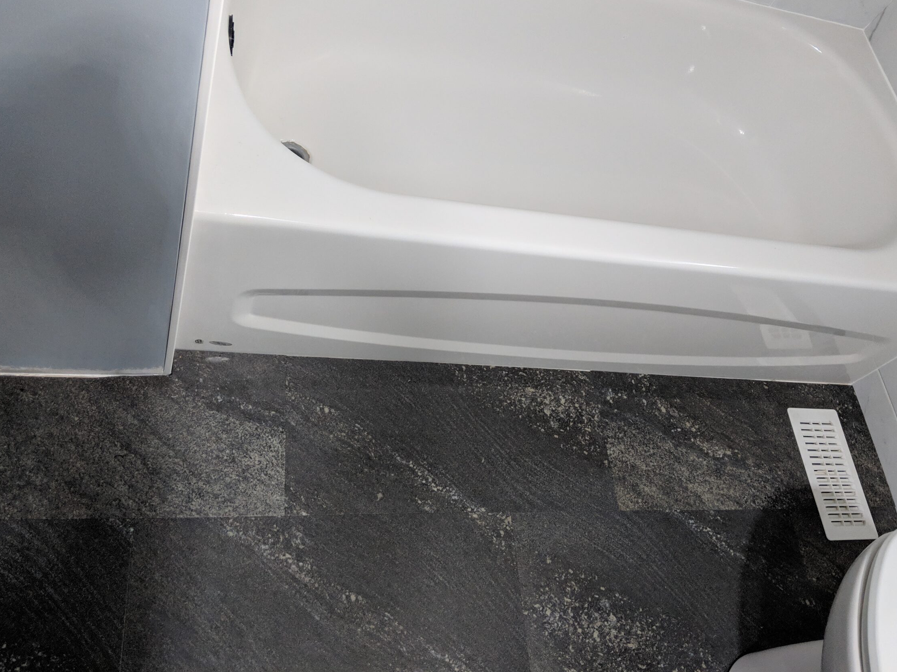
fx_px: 803
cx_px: 478
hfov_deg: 58.3
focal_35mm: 31
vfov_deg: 45.3
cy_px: 287
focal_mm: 4.44
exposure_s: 1/120
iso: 412
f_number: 1.8
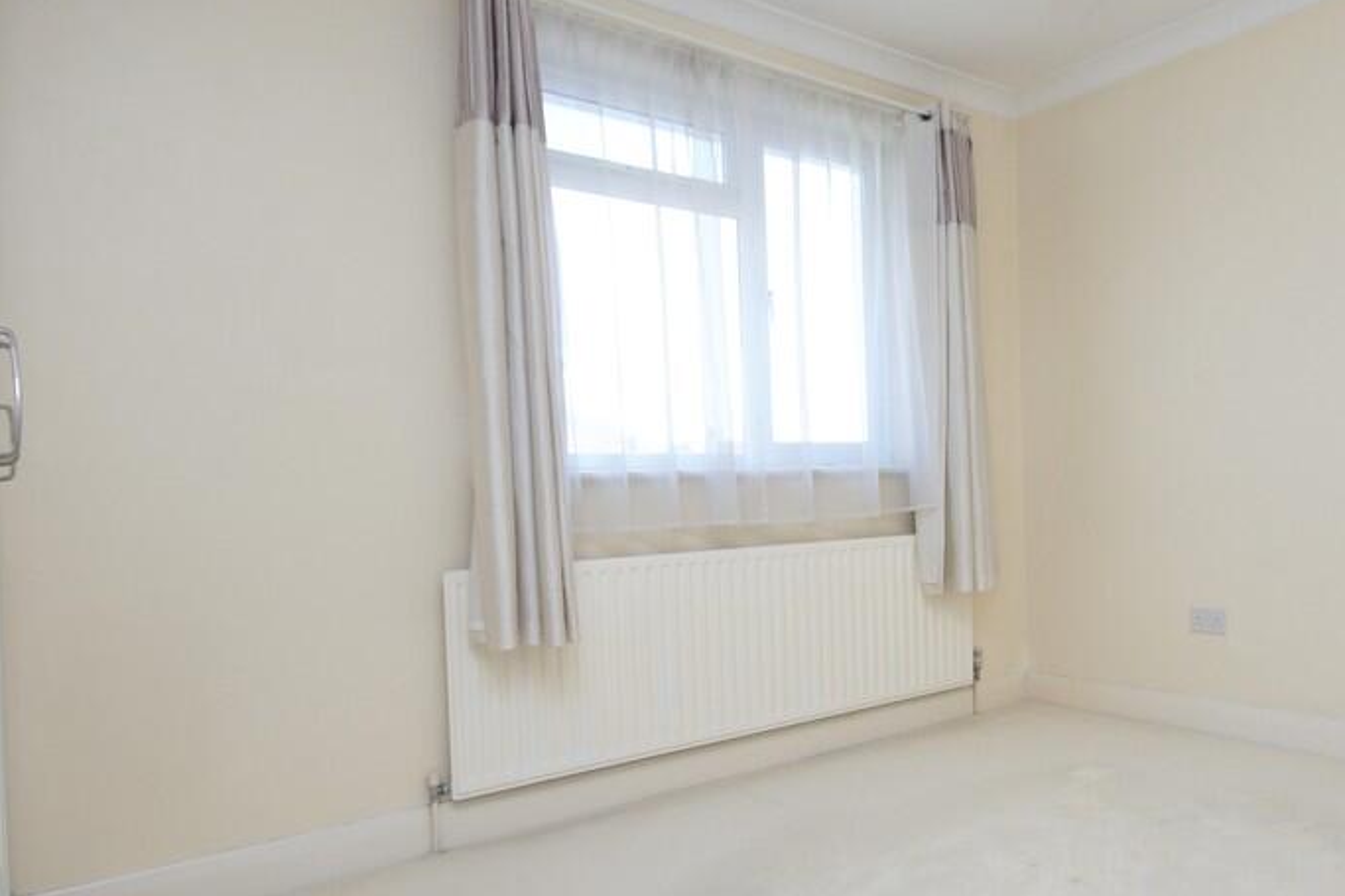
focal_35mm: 27
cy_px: 499
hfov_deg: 64.2
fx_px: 1008
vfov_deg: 47.8
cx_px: 973
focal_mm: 12
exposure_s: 1/60
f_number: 9
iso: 500
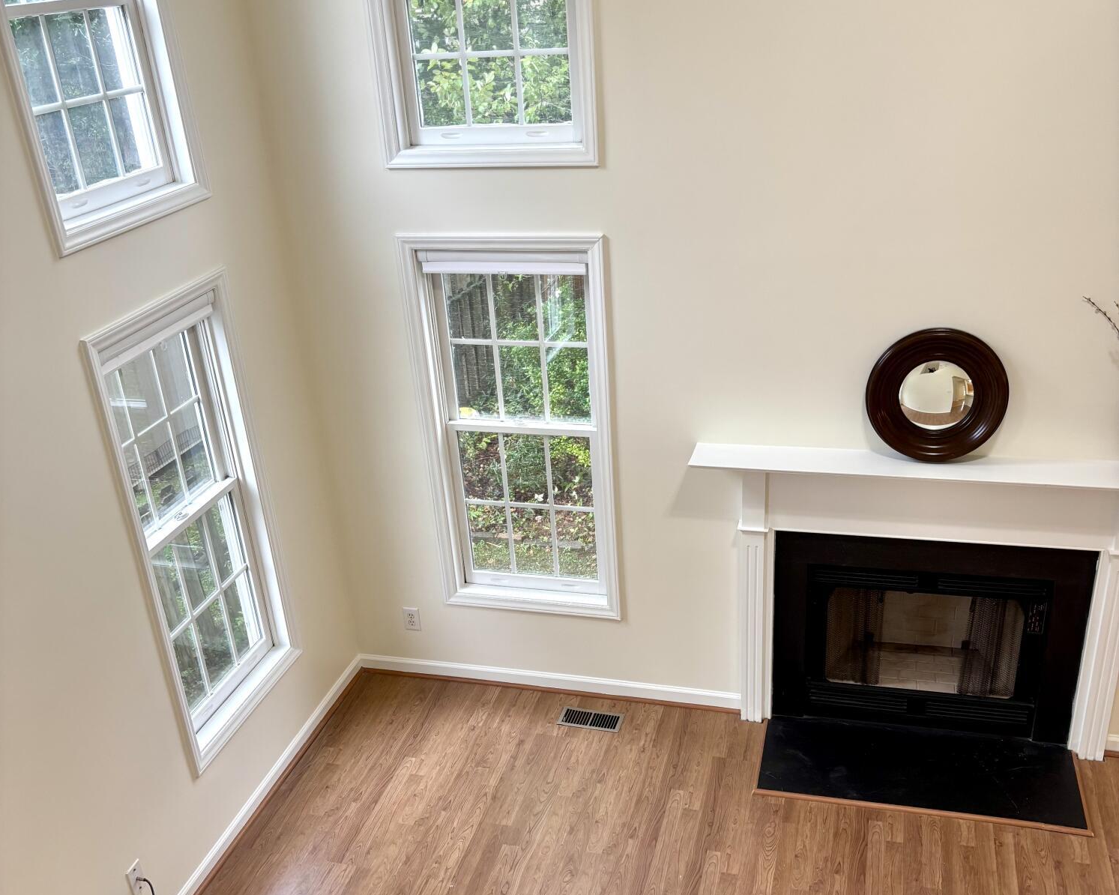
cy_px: 521
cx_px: 558
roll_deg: +3.5
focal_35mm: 34
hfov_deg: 52.9
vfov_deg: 43.2
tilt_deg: -26.5
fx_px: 1126
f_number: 1.6
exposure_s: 1/60
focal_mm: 5.96
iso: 100
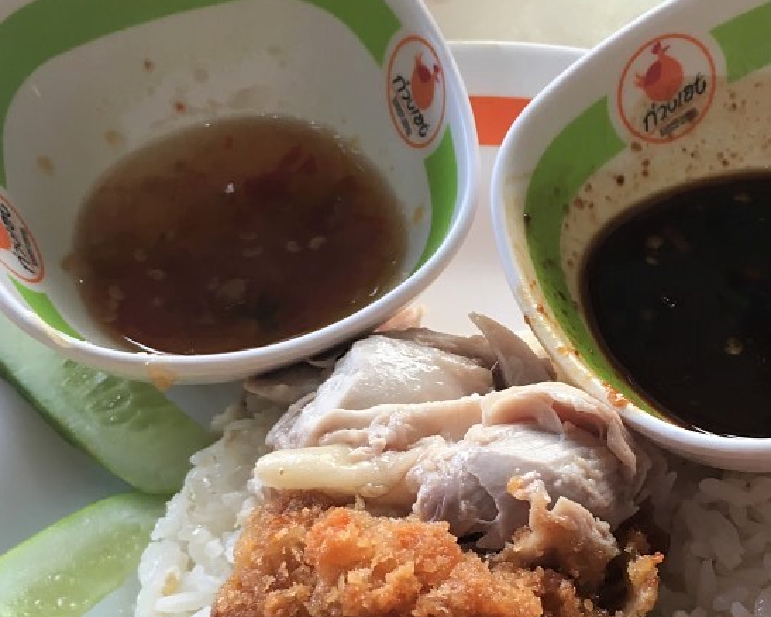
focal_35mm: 53
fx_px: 1210
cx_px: 479
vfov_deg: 28.1
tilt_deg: -54.9
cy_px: 478
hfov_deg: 35.2
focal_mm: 4.15
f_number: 2.2
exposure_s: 1/33
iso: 25
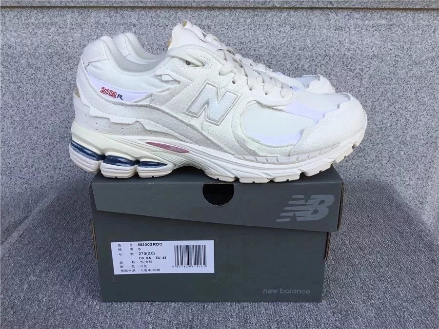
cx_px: 220
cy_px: 164
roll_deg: +0.0
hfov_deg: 58.4
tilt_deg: -20.9
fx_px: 393
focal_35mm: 31
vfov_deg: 45.4
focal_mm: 3.3
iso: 25
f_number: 2.4
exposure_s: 1/392
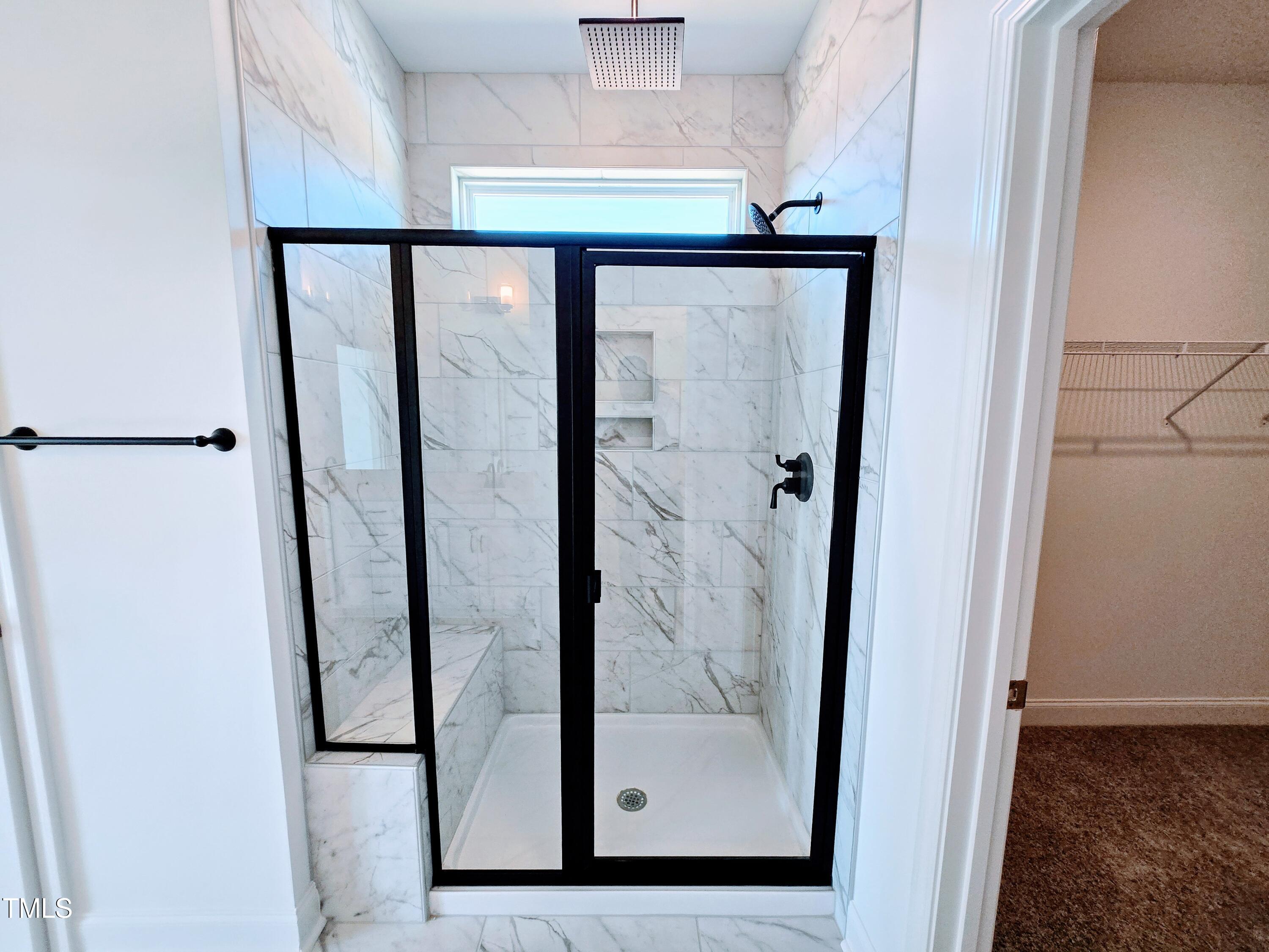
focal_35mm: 13
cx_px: 634
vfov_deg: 89.9
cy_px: 476
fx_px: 477
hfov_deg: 106.2
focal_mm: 1.7
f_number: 2.2
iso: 64
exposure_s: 1/60
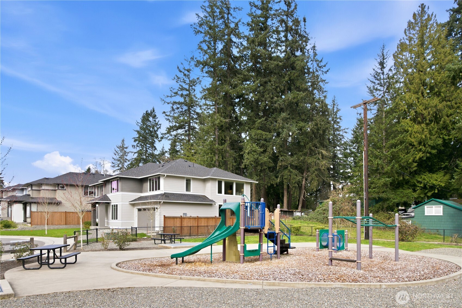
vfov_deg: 57.2
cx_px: 231
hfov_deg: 78.6
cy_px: 154
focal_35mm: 22
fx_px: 282
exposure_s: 1/100
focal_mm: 22
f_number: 9
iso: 400
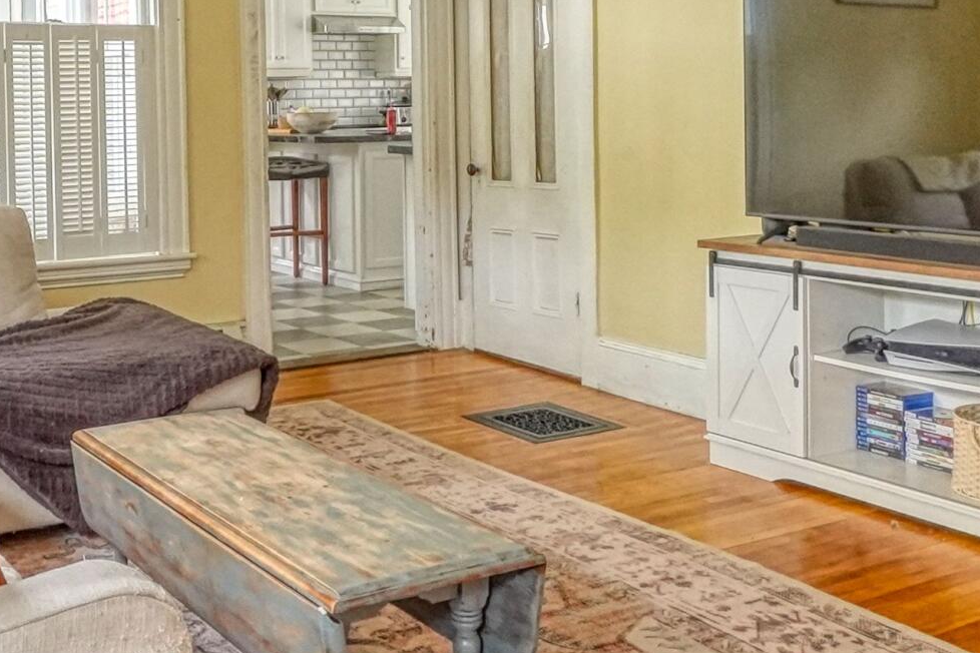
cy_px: 130
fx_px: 1252
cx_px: 402
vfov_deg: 28.6
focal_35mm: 46
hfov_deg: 42.6
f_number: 11
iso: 5000
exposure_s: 1/30
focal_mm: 10
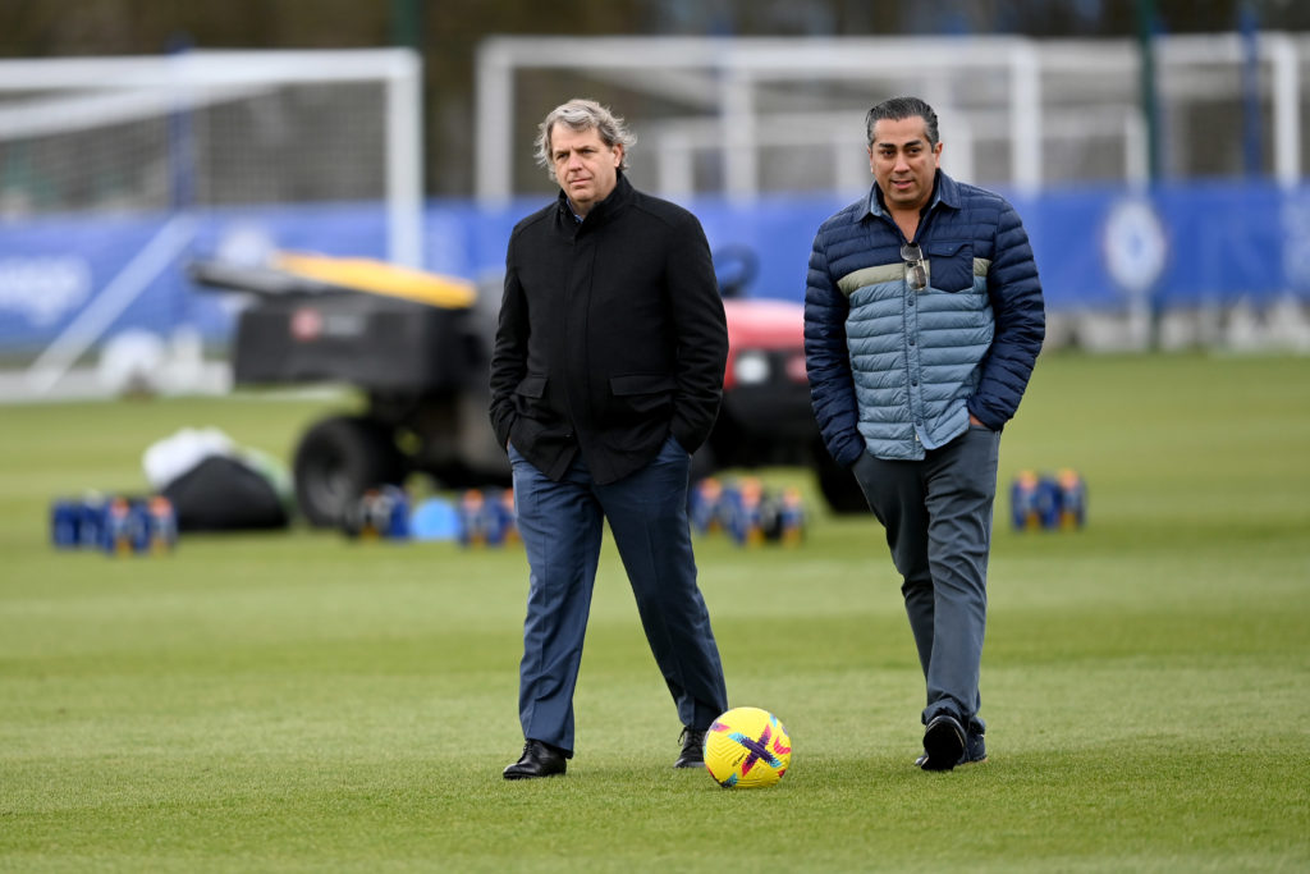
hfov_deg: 5.2
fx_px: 14557
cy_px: 437
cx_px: 655
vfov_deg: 3.4
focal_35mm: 400
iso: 640
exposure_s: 1/2000
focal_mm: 400
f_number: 2.8
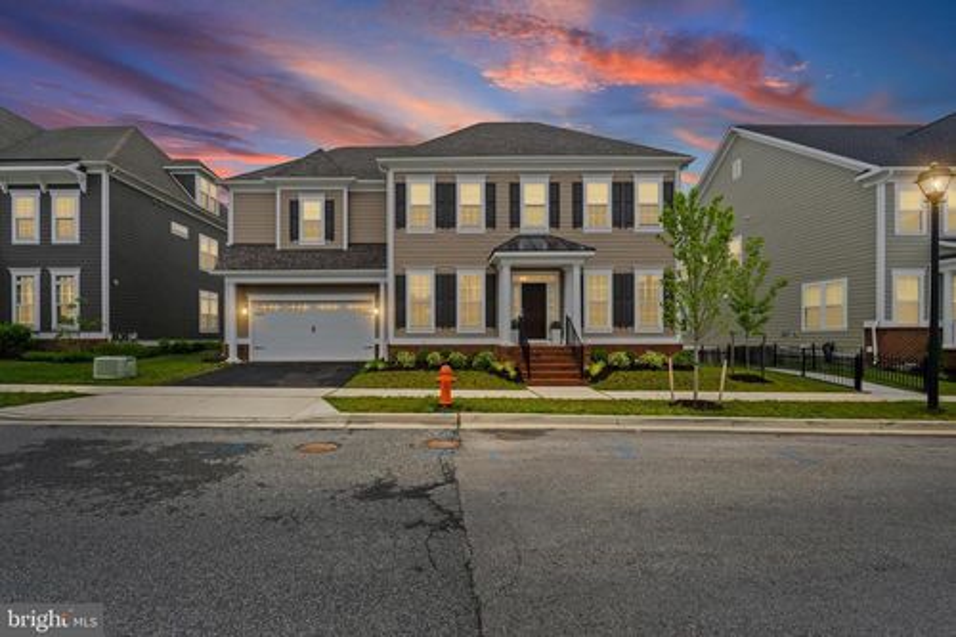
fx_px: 425
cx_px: 478
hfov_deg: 96.8
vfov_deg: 73.7
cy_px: 318
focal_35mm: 16
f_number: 9
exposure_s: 1/15
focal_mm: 16
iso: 320
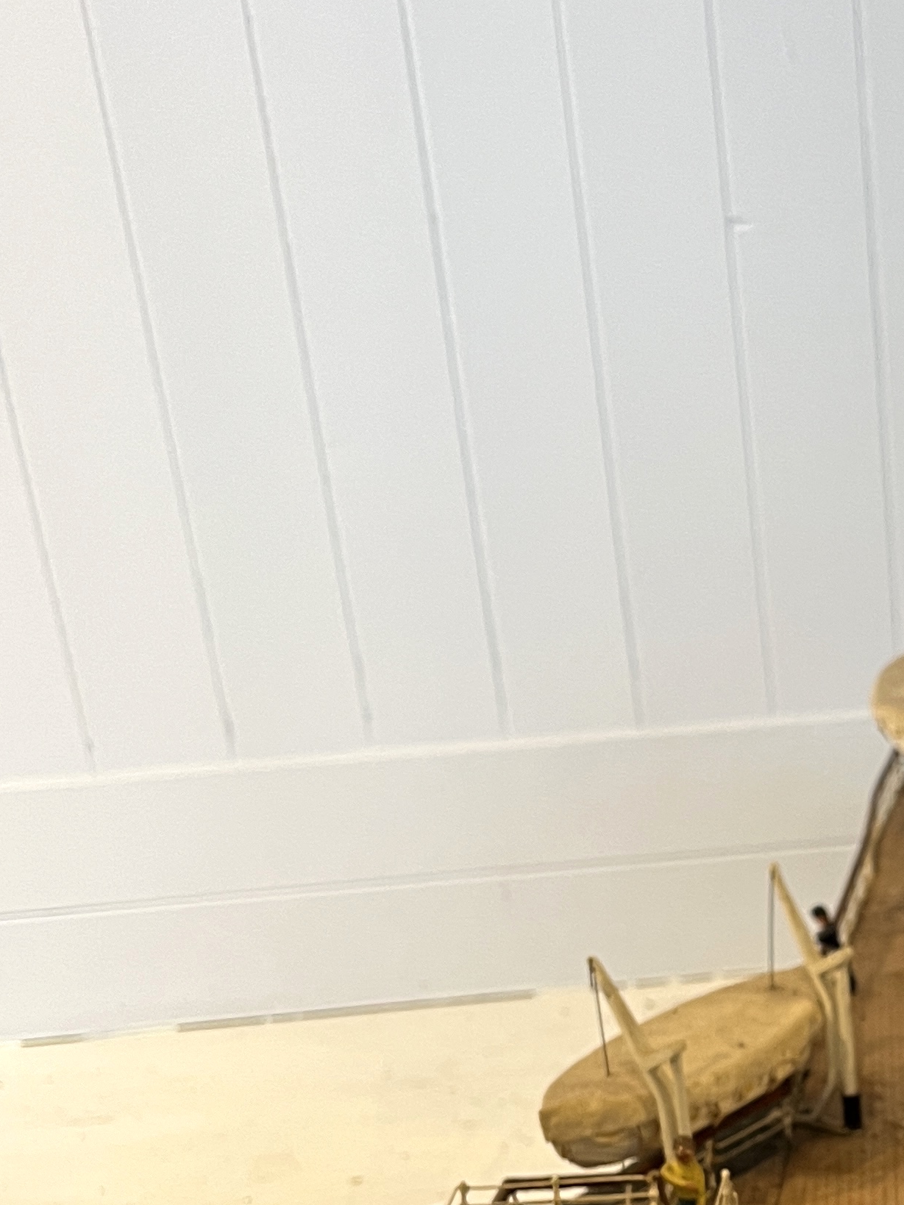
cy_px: 1149
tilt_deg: -24.2
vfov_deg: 28.7
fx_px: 2228
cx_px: 992
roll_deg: +3.8
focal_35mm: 64
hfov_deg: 21.7
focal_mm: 5.7
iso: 100
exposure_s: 1/50
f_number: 1.5
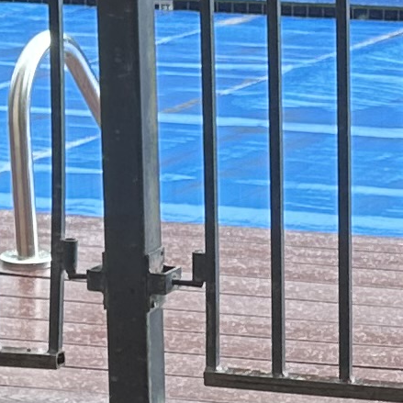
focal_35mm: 195
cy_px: 207
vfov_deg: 9.0
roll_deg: -0.7
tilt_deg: -9.7
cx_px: 565
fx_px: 2568
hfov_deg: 8.8
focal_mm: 6.86
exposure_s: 1/220
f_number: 1.78
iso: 64
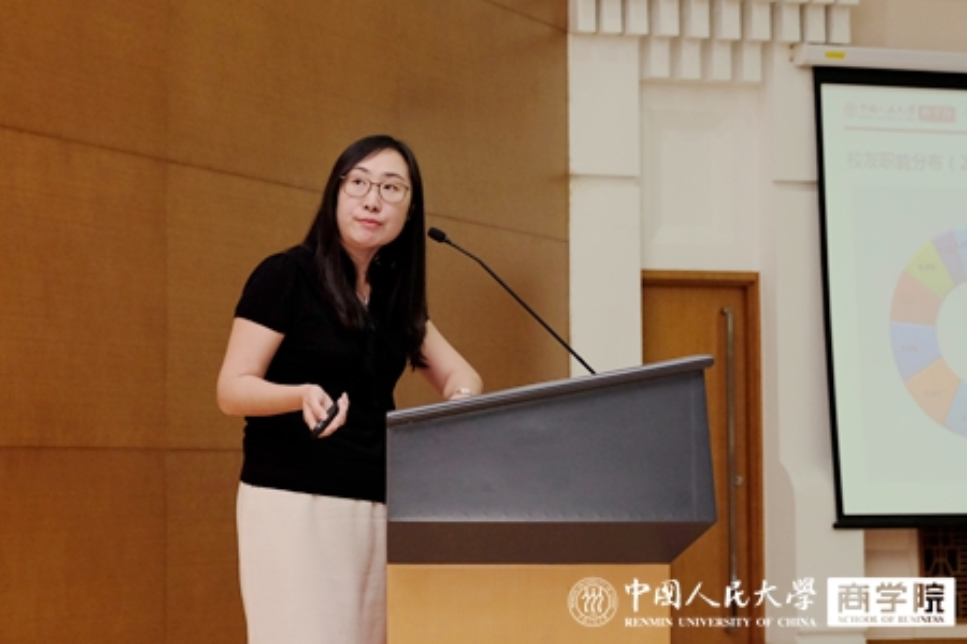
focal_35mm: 83
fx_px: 2229
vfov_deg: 16.5
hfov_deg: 24.5
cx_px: 484
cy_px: 322
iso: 1600
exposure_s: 1/110
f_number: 5.6
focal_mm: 55
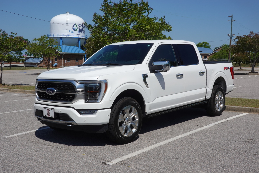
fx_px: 324
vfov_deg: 29.9
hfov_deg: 43.6
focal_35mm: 45
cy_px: 86
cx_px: 130
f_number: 11
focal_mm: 16.54
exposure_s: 1/200
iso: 100
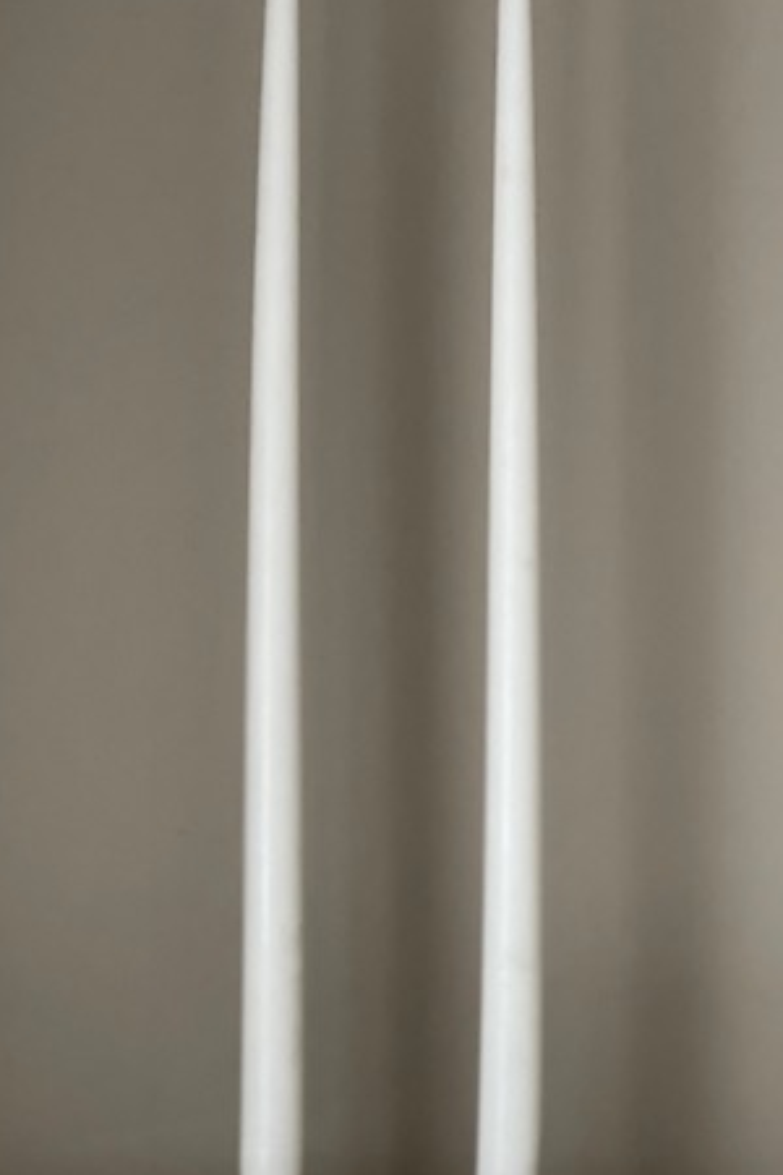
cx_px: 449
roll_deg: +0.4
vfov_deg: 26.3
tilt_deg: -1.1
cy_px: 614
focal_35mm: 77
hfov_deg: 17.7
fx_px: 2512
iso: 400
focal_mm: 6
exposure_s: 1/40
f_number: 2
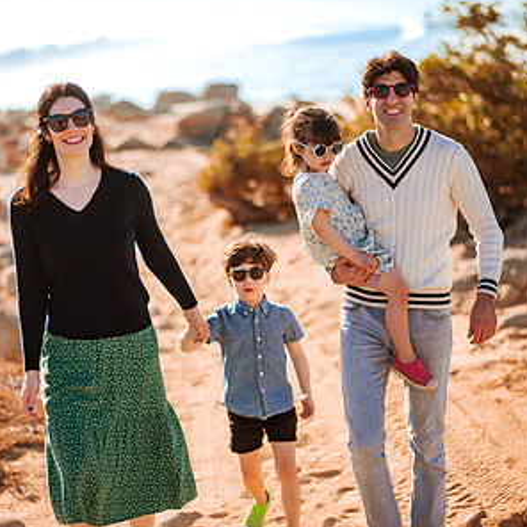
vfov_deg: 23.0
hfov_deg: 23.1
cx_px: 264
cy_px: 303
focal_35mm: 75
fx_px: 1292
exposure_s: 1/4000
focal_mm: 58
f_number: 1.8
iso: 50
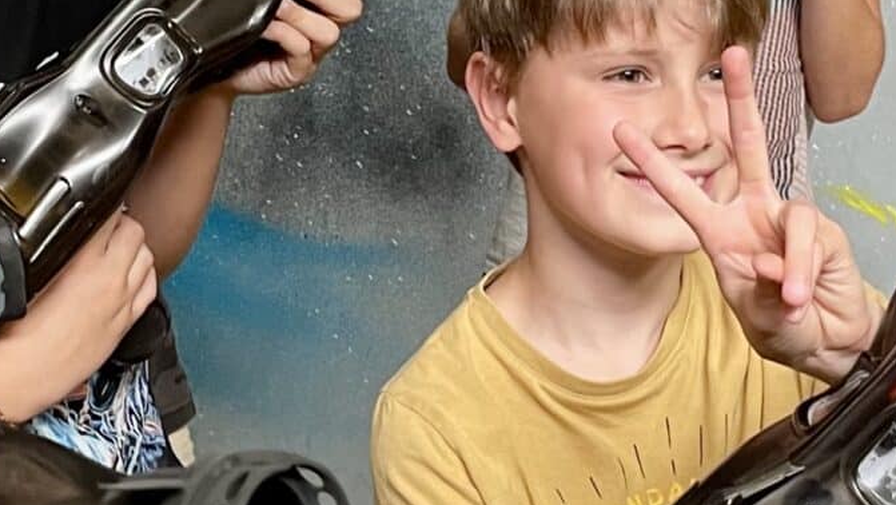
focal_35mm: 108
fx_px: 2567
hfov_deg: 19.8
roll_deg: -1.5
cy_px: 265
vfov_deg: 11.2
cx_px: 390
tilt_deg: -16.0
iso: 125
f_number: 1.6
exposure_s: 1/50
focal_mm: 4.2
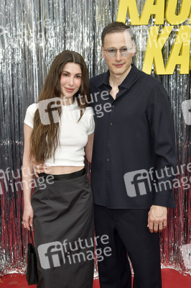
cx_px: 96
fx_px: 462
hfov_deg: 23.3
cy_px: 144
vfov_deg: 34.5
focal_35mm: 58
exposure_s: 1/200
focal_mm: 58
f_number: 7.1
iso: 640
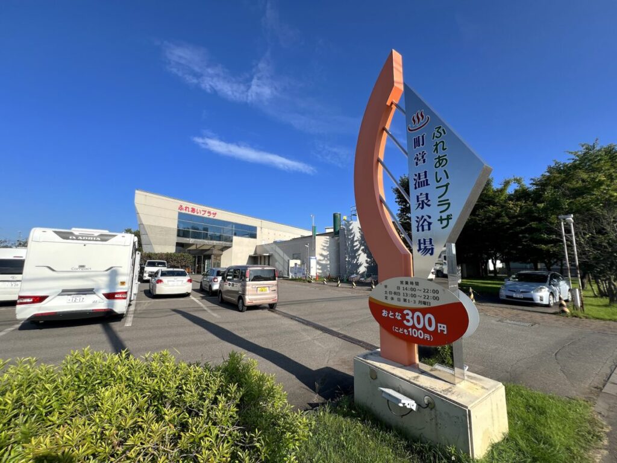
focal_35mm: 13
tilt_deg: +8.3
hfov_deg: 106.2
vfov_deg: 89.9
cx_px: 308
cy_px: 232
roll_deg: +0.1
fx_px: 232
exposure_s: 1/1085
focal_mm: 1.57
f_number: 1.8
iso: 32
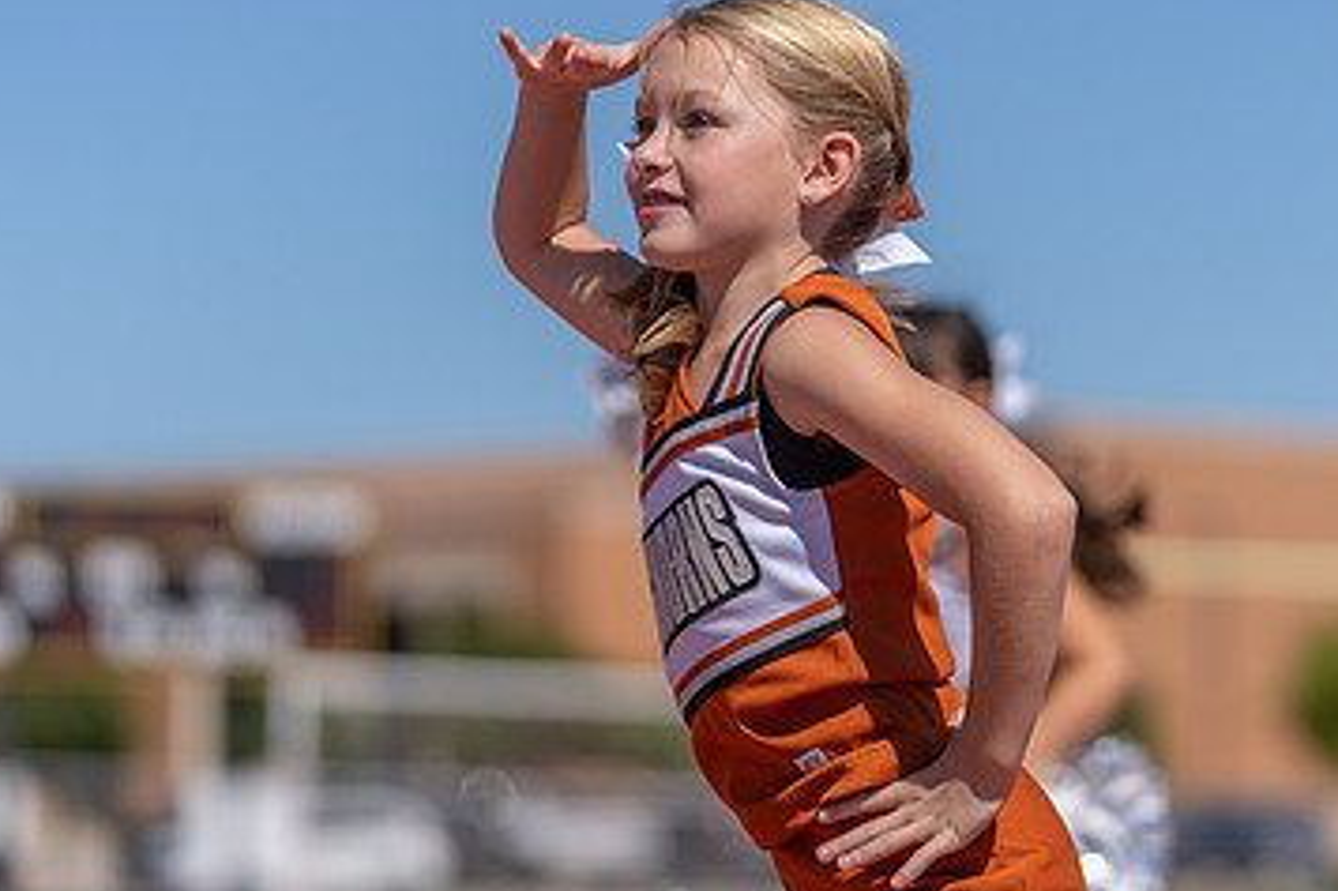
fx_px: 7392
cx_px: 789
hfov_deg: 10.3
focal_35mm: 199
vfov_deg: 6.9
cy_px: 446
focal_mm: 122
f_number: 2.8
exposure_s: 1/3200
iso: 100
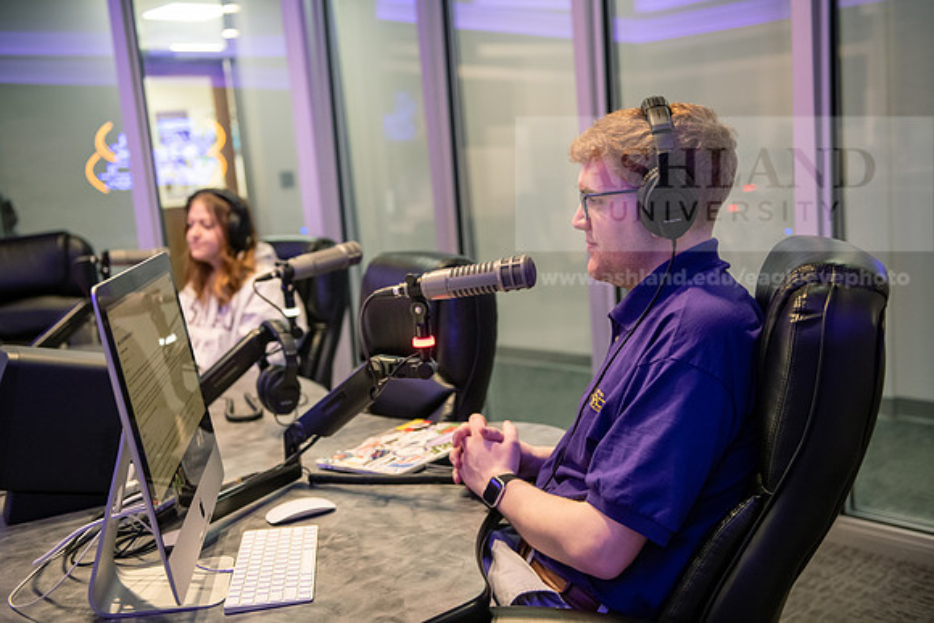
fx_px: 1038
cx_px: 467
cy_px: 312
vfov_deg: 33.4
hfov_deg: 48.4
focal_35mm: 40
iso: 2000
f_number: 2.8
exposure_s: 1/80
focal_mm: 40
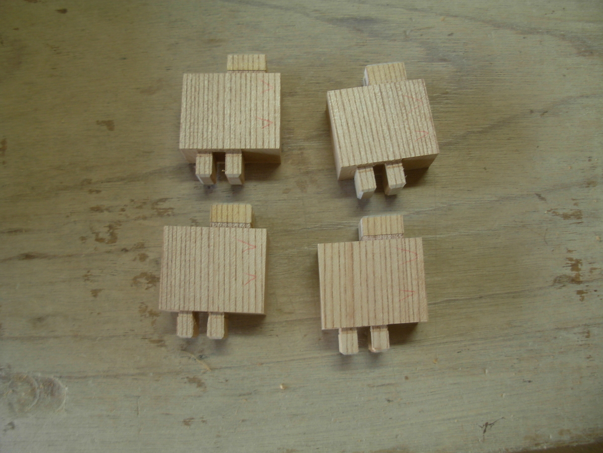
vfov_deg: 37.7
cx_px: 302
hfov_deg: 49.0
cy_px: 226
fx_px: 662
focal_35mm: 38
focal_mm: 6.3
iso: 79
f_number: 2.9
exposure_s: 1/11.3
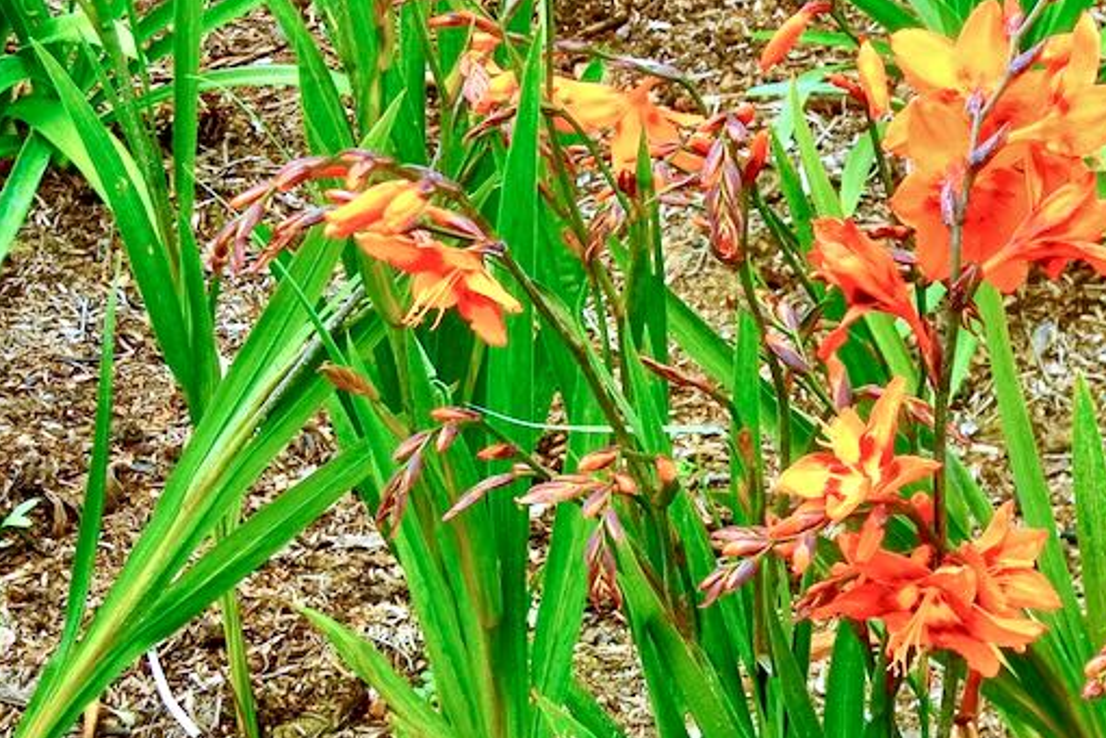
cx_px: 859
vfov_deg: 9.7
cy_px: 330
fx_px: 4362
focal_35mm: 142
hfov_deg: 14.4
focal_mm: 12.2
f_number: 4.1
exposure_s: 1/143
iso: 160
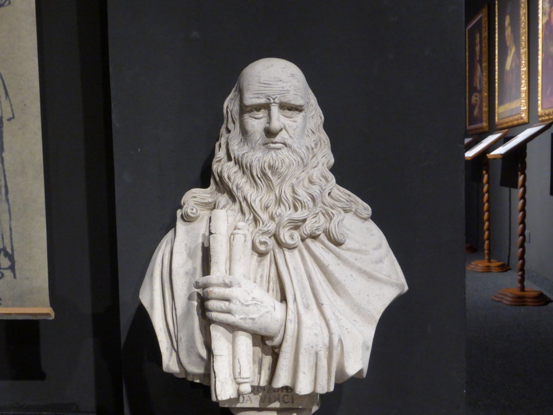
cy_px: 208
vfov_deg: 40.7
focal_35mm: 35
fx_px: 559
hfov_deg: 52.6
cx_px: 276
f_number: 3.7
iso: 400
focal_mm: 6.1
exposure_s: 1/6
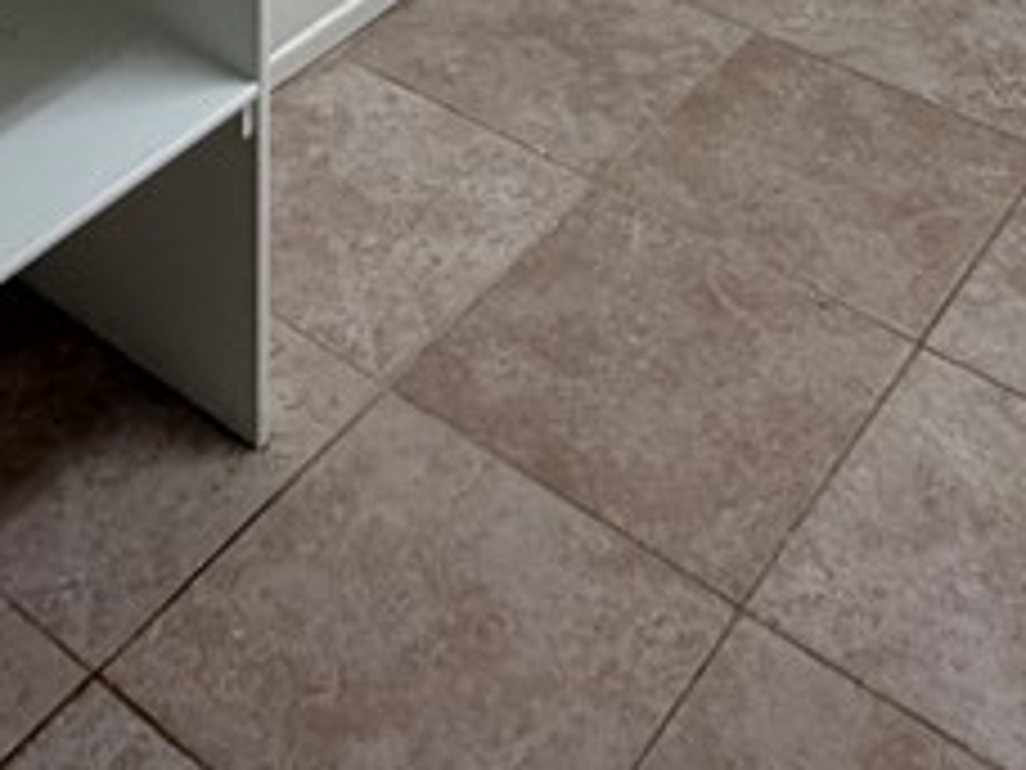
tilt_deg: -11.7
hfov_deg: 30.6
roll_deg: -0.6
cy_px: -698
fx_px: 1867
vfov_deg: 17.7
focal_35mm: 63
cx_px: 414
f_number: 2.2
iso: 200
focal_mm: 2.22
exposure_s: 1/120
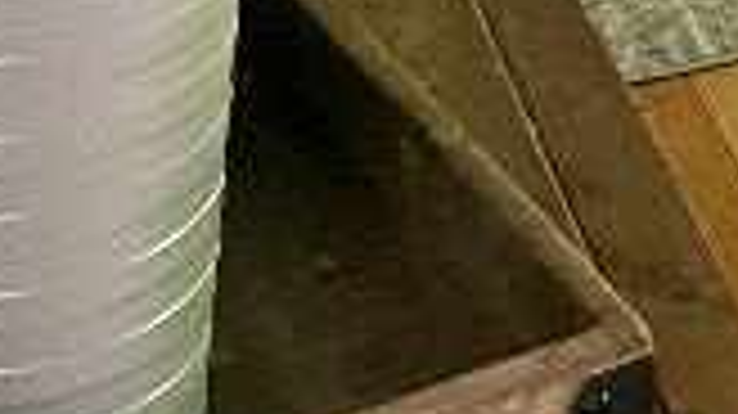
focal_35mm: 177
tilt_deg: -10.2
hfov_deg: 11.2
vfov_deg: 6.0
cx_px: 1408
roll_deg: -1.4
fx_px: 3461
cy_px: -1107
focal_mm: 4.25
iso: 500
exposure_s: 1/56
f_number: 1.8
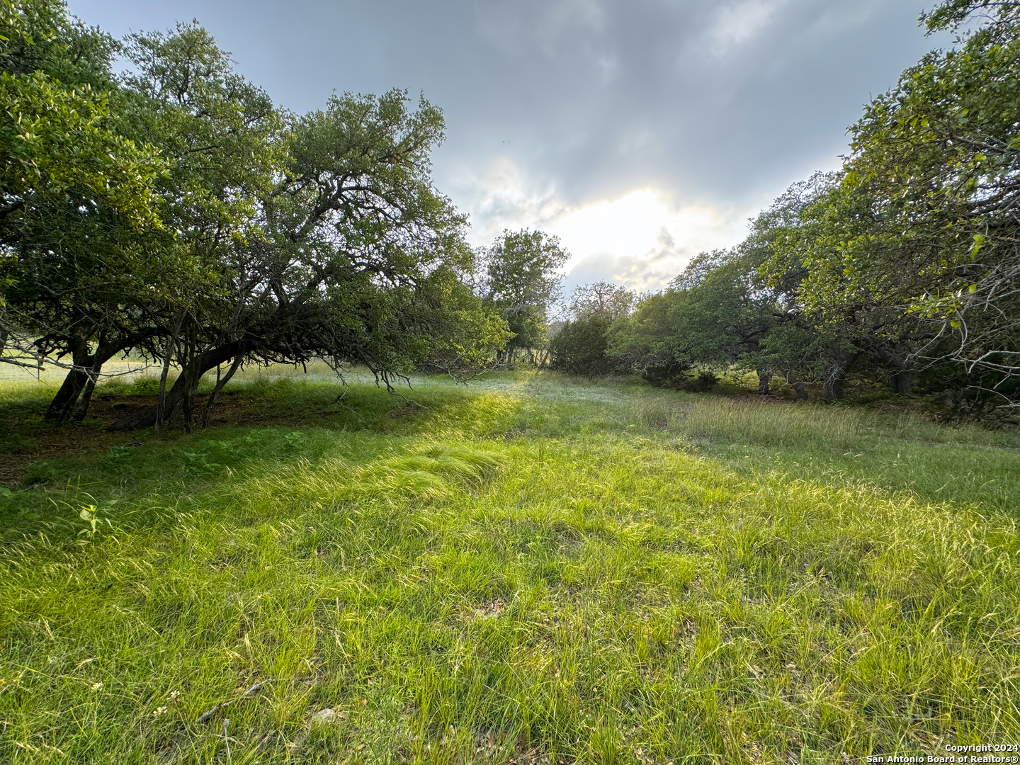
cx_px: 510
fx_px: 413
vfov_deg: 85.7
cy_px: 382
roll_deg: -3.3
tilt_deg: -2.9
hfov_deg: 102.1
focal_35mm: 14
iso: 40
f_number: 2.2
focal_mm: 2.22
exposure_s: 1/338
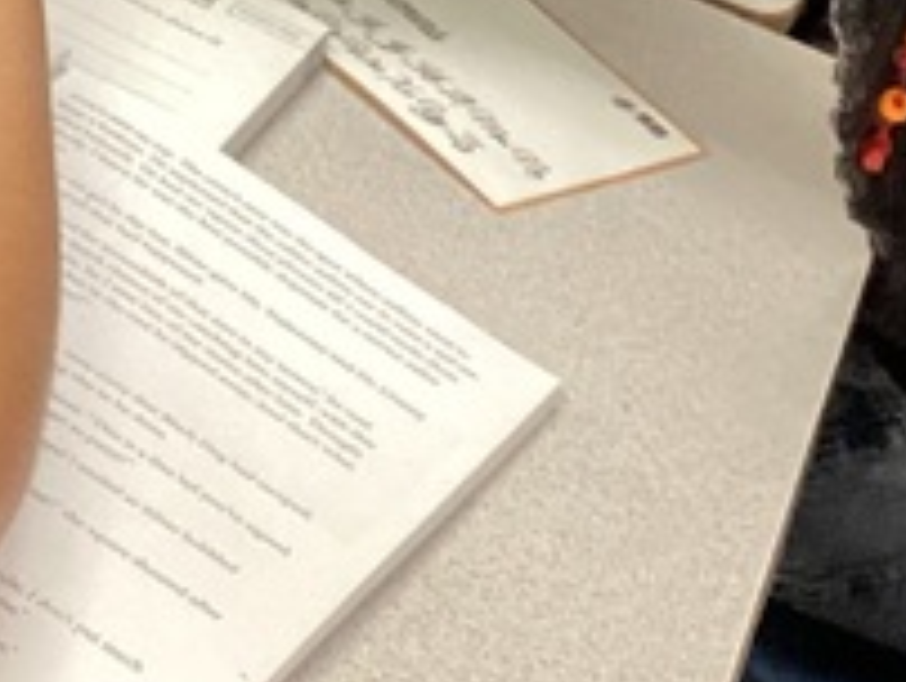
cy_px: -310
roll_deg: -19.7
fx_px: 4114
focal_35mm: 157
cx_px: 161
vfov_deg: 9.2
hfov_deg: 12.5
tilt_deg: -23.3
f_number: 2.4
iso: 200
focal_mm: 3.3
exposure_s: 1/60
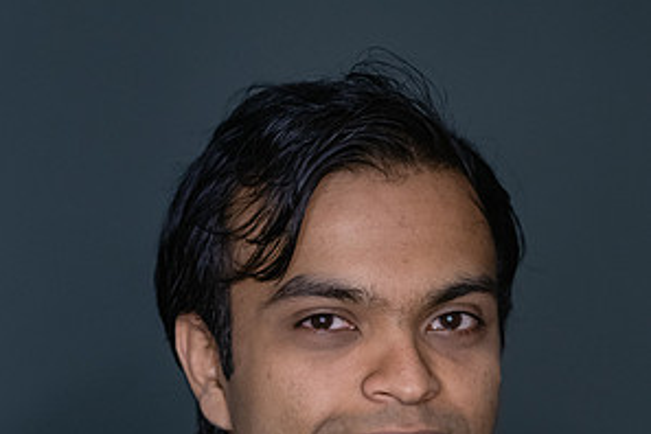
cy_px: 473
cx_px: 327
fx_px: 2333
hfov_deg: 15.9
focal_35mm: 129
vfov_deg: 10.5
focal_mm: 85
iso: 2000
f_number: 3.5
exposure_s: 1/250
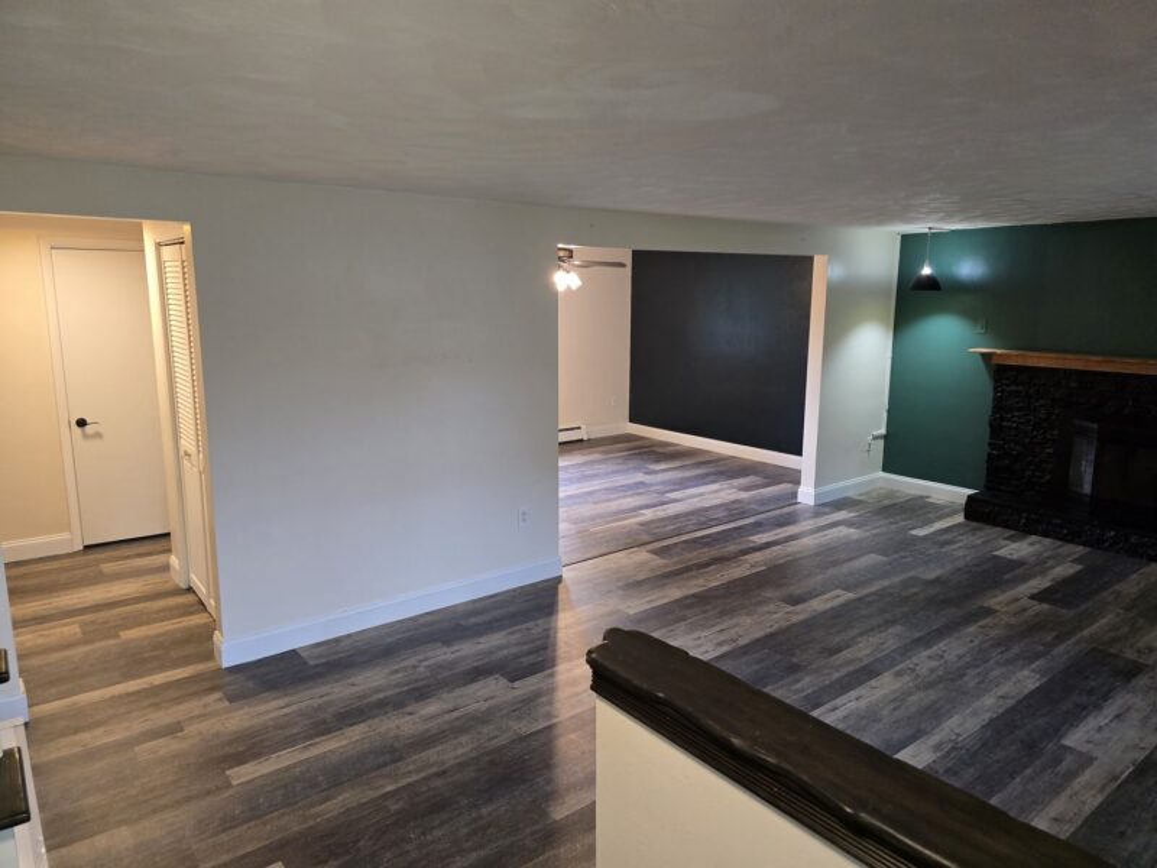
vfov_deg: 58.9
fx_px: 769
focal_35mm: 23
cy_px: 434
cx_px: 578
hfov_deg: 73.9
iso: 640
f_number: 1.7
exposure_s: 1/120
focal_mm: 6.3
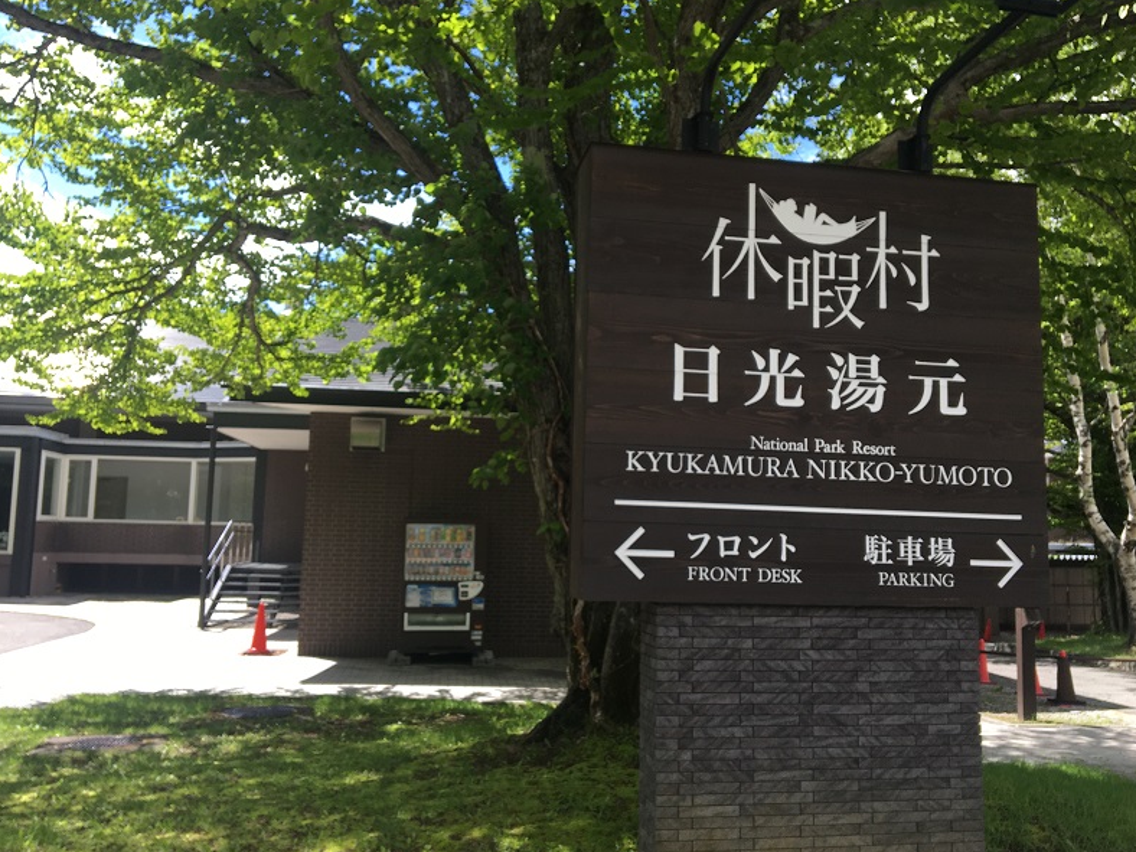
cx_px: 580
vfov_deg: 46.8
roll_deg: -0.6
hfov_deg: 60.0
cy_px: 425
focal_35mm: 30
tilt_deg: +4.7
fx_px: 985
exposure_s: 1/450
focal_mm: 4.15
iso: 25
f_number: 2.2
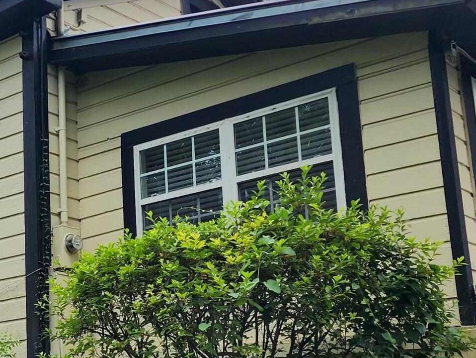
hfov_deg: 25.9
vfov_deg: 20.3
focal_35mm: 72
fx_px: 990
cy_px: 255
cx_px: 19
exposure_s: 1/447
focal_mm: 6.4
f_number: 1.8
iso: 12
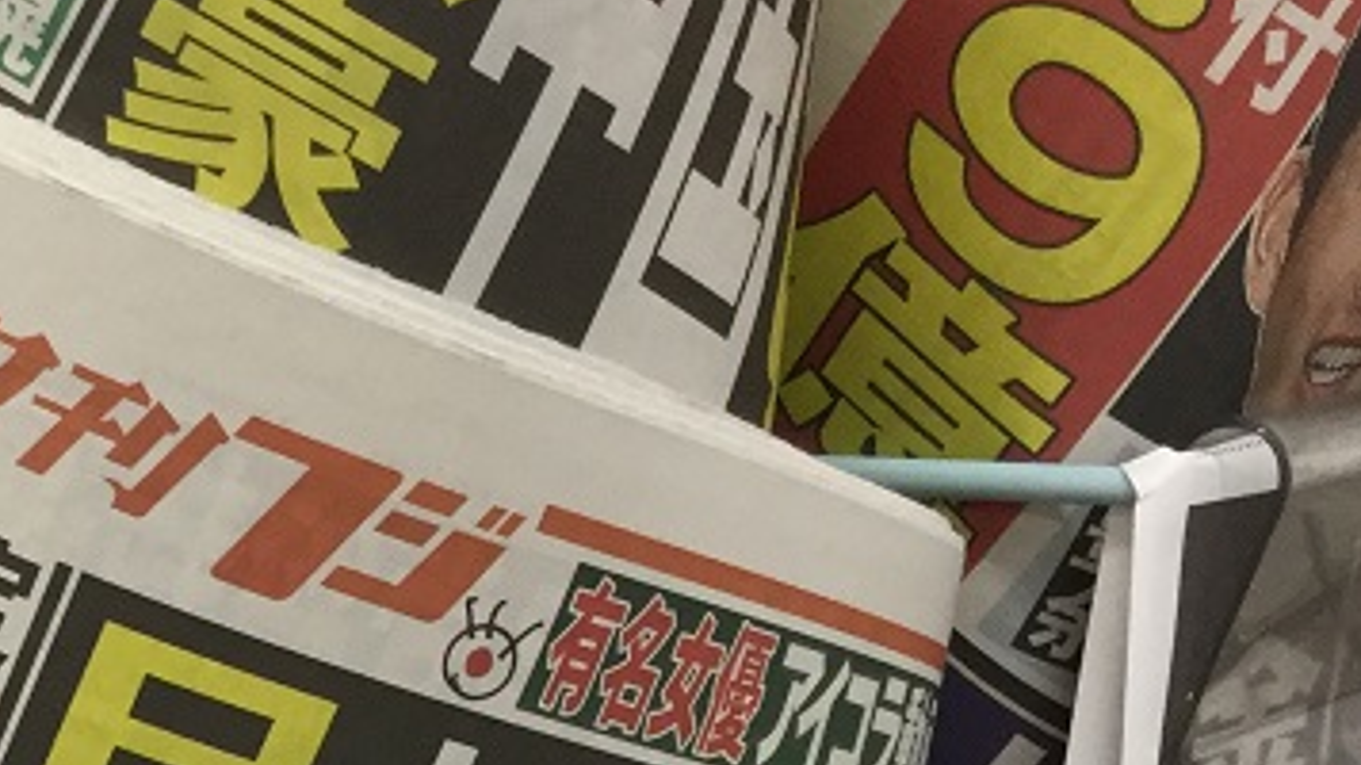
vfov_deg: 11.4
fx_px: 3427
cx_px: -54
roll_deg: +4.0
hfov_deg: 21.5
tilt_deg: -23.9
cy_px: 1545
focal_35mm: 95
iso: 50
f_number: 2.4
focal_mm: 3.3
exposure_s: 1/30
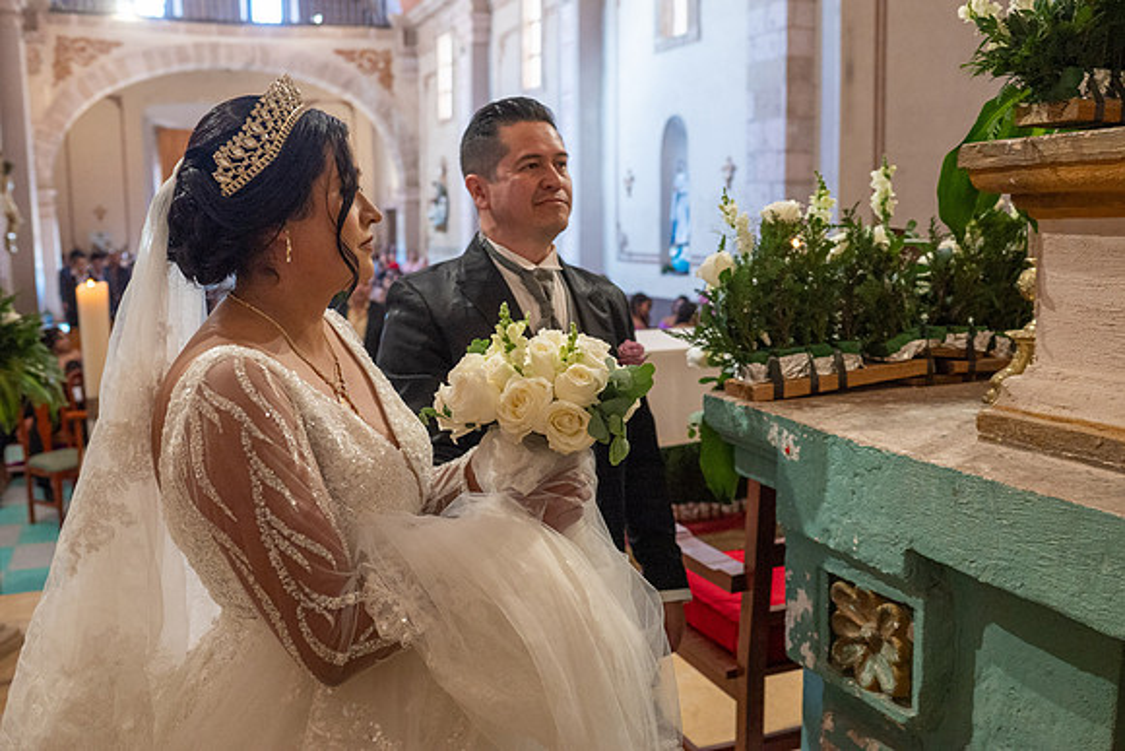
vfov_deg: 37.9
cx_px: 562
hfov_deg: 54.4
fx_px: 1094
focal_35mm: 35
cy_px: 376
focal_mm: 35
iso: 2500
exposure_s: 1/100
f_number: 4
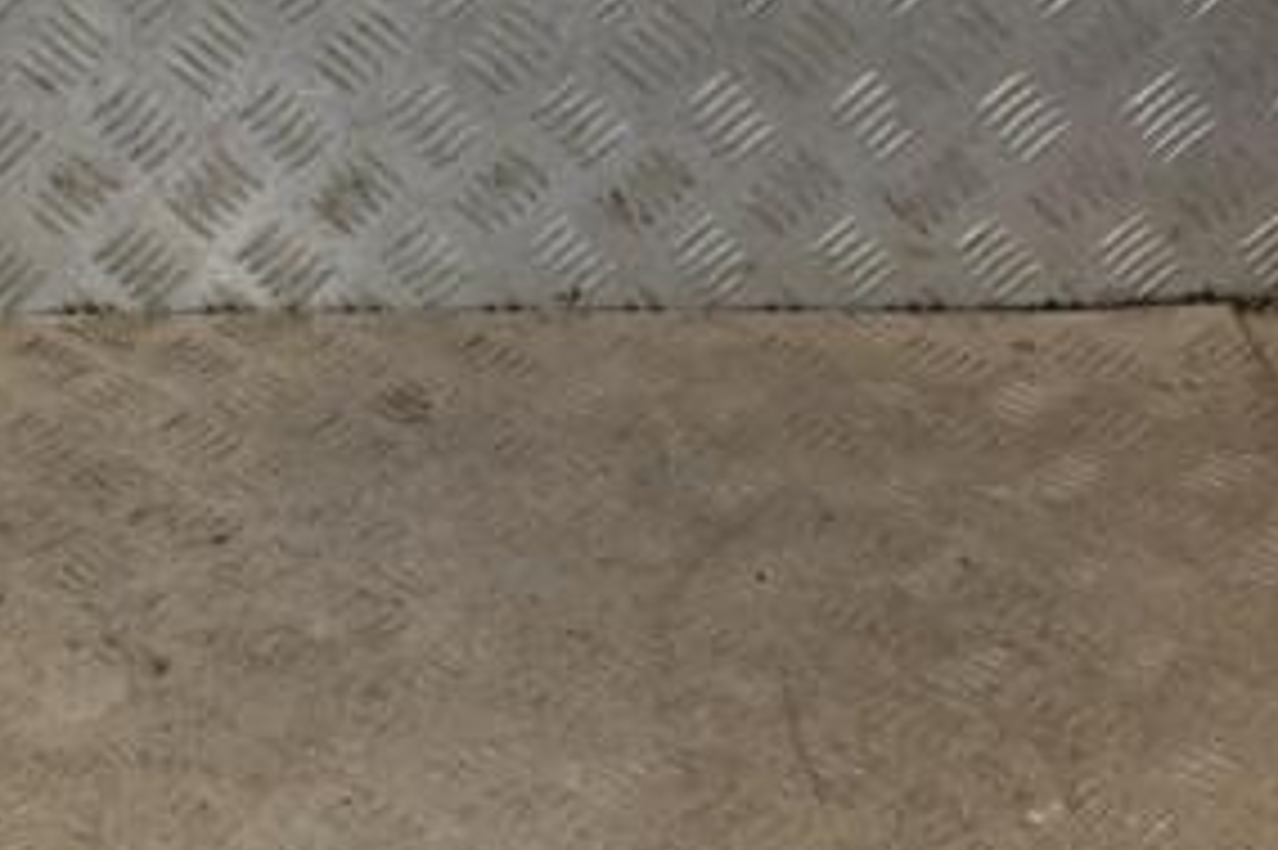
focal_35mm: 76
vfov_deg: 17.6
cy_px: 810
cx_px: 189
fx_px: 2696
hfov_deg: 26.0
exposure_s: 1/200
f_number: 6.3
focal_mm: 24
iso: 800
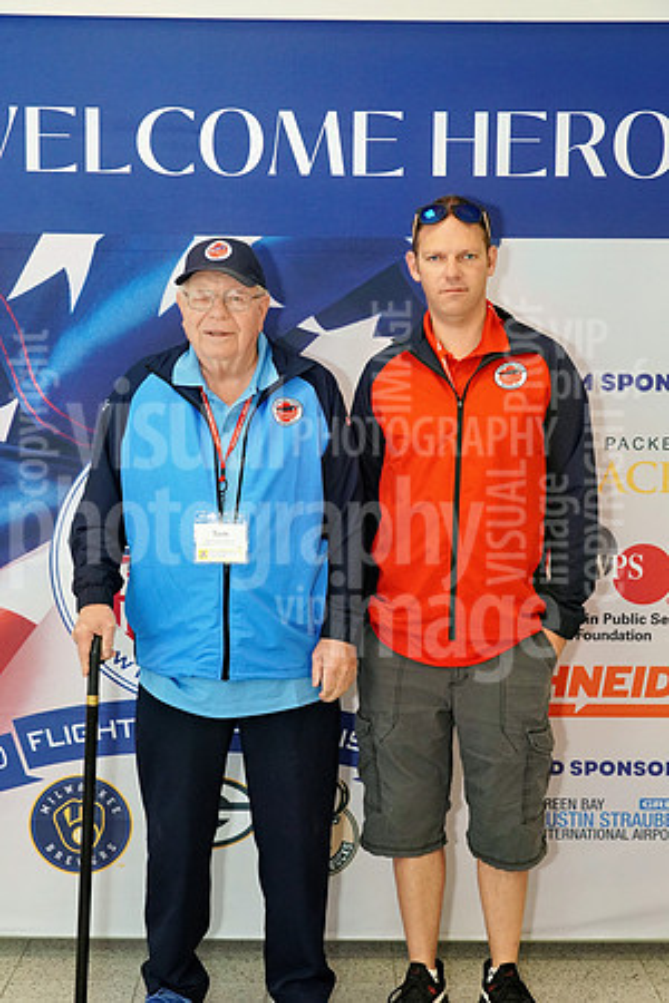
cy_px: 502
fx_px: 1672
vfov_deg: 33.4
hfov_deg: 22.6
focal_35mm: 60
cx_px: 334
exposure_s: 1/100
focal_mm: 40
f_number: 8
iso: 1600
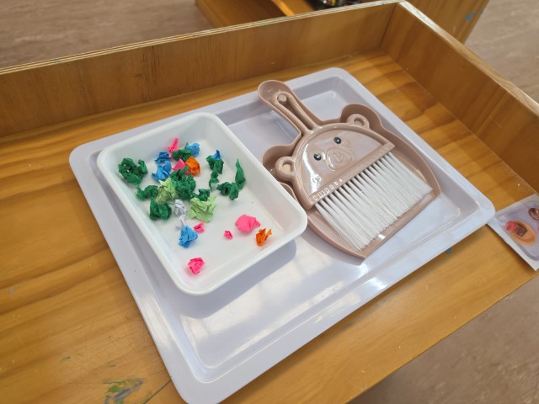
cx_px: 270
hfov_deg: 73.9
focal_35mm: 23
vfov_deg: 58.9
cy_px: 202
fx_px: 358
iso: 50
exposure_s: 1/100
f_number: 1.4
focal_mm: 6.5
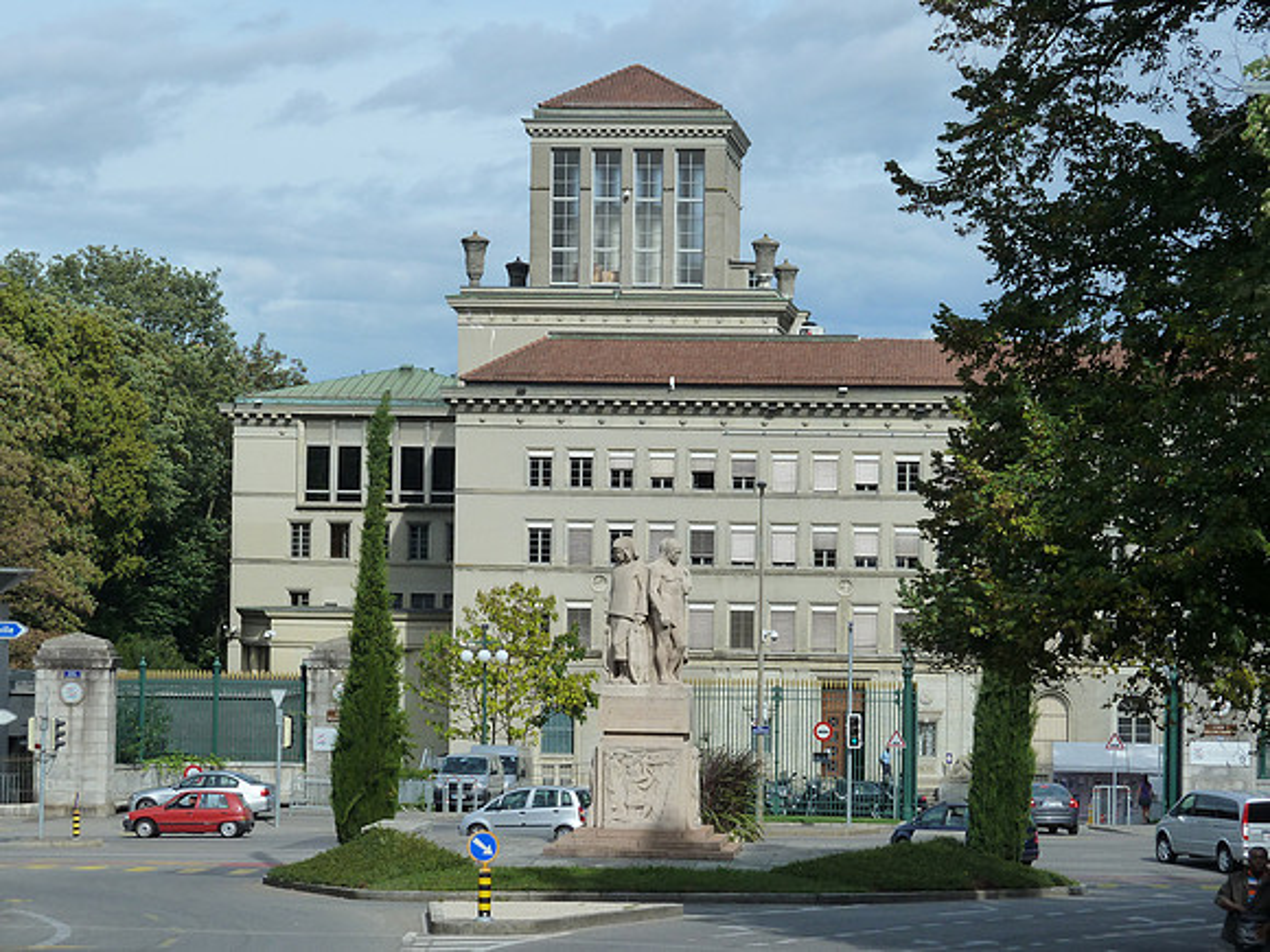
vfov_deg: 12.5
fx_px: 4366
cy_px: 476
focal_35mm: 119
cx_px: 635
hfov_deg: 16.6
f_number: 5.6
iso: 125
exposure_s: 1/500
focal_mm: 19.5
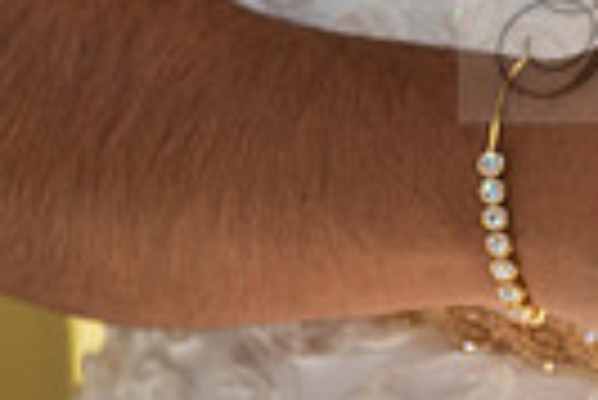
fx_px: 5072
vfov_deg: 4.5
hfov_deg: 6.7
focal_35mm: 305
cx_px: 850
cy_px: 16
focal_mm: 70
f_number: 3.5
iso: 160
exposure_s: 1/160
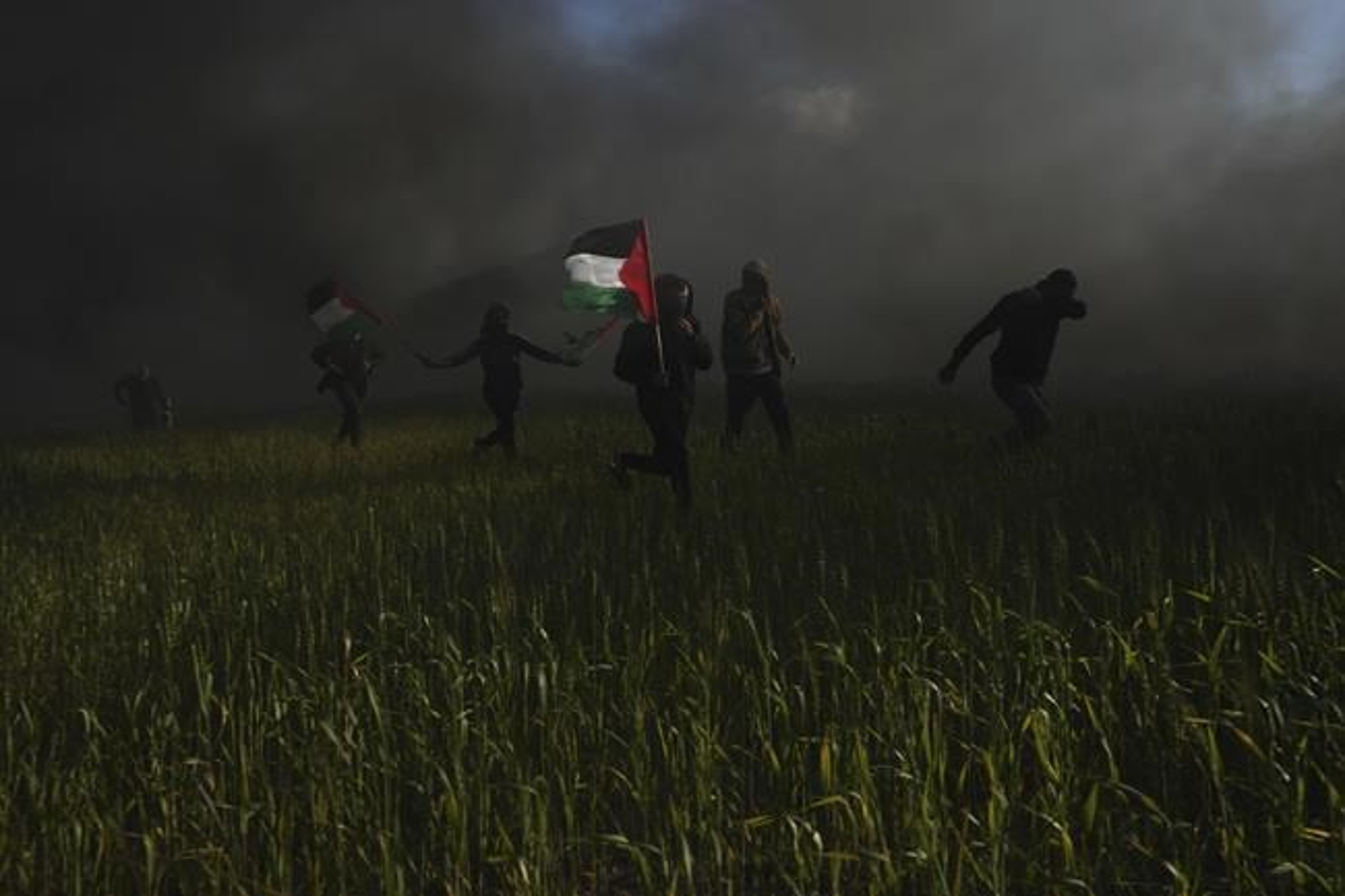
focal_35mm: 35
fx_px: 1307
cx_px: 672
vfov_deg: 37.8
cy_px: 448
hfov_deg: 54.4
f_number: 10
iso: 100
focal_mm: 35
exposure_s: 1/200
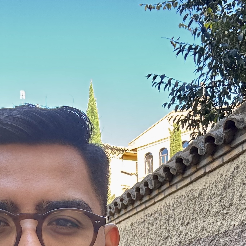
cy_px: 255
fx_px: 482
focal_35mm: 60
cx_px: 59
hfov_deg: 28.2
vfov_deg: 26.8
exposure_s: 1/106
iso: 80
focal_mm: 2.69
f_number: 1.9
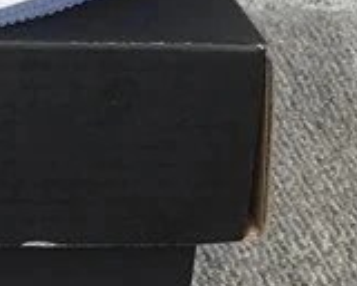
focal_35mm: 170
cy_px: -122
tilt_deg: -17.9
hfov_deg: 10.4
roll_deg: -1.2
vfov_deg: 8.9
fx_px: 1796
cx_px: -373
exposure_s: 1/100
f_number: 2.4
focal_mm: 3.3
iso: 40
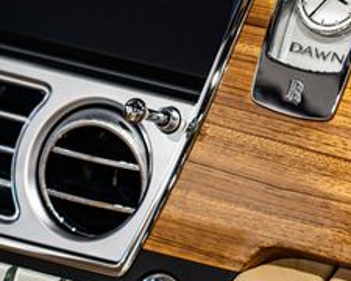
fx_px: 2909
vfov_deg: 5.5
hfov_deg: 6.9
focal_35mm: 280
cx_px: 262
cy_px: 41
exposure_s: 1/80
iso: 1250
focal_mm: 105
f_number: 4
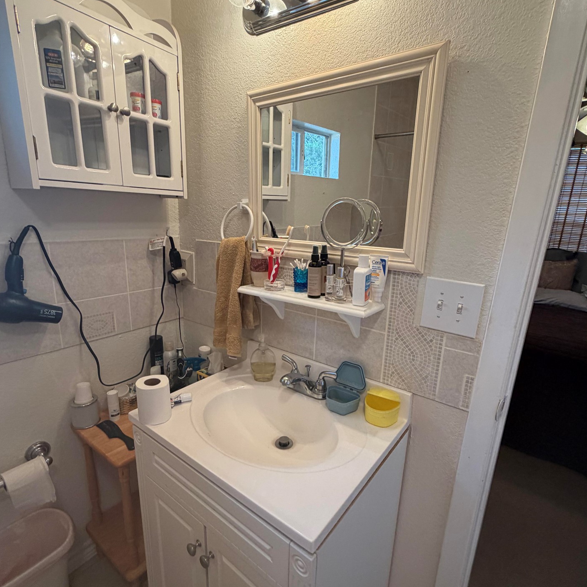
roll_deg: -2.6
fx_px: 345
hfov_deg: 80.7
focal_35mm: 18
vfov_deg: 80.7
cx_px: 304
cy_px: 303
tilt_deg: -12.4
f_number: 2.2
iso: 200
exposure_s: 1/120
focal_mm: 2.22
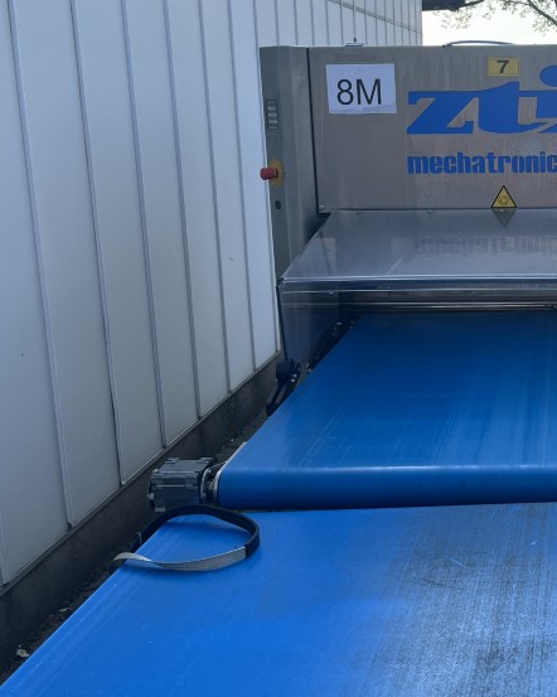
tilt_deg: -12.4
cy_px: 299
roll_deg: -1.5
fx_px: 969
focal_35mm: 47
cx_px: 536
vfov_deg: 39.5
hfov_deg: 30.2
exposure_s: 1/1600
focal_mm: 5.1
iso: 50
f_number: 1.6
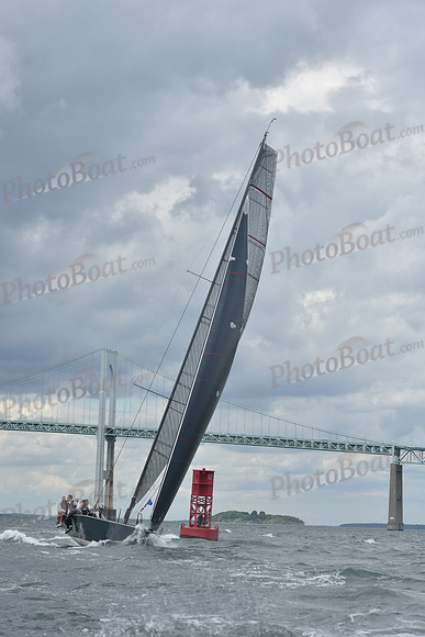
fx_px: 1681
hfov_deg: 14.4
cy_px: 318
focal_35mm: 95
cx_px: 212
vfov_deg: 21.5
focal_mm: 95
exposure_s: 1/1000
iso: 250
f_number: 8
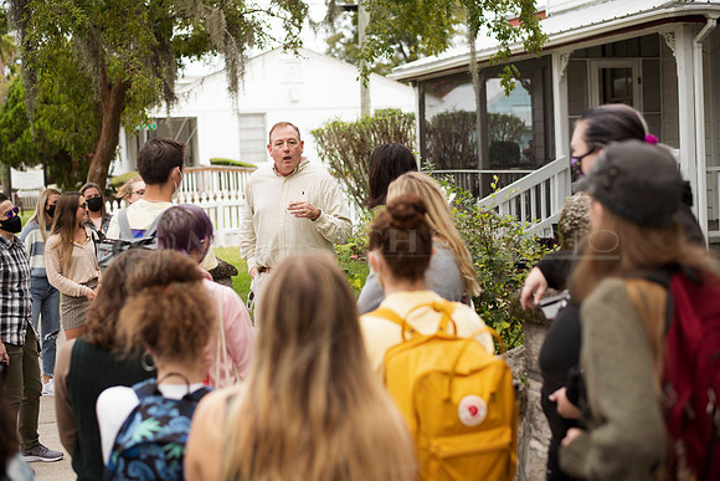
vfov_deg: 25.8
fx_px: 1051
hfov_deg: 37.8
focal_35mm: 53
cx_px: 360
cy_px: 240
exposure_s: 1/250
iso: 31
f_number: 2.5
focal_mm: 50
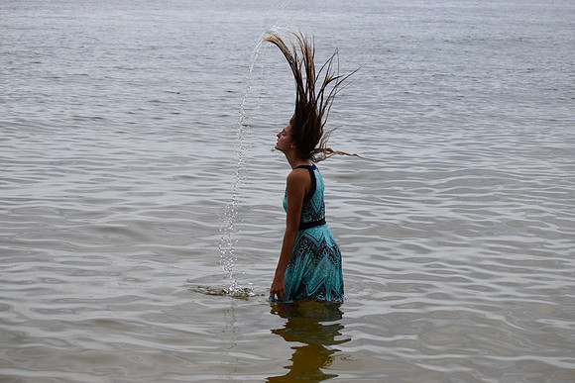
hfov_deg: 22.6
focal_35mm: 90
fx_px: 1438
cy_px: 192
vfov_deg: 15.2
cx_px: 288
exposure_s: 1/1250
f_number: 5
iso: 400
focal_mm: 60
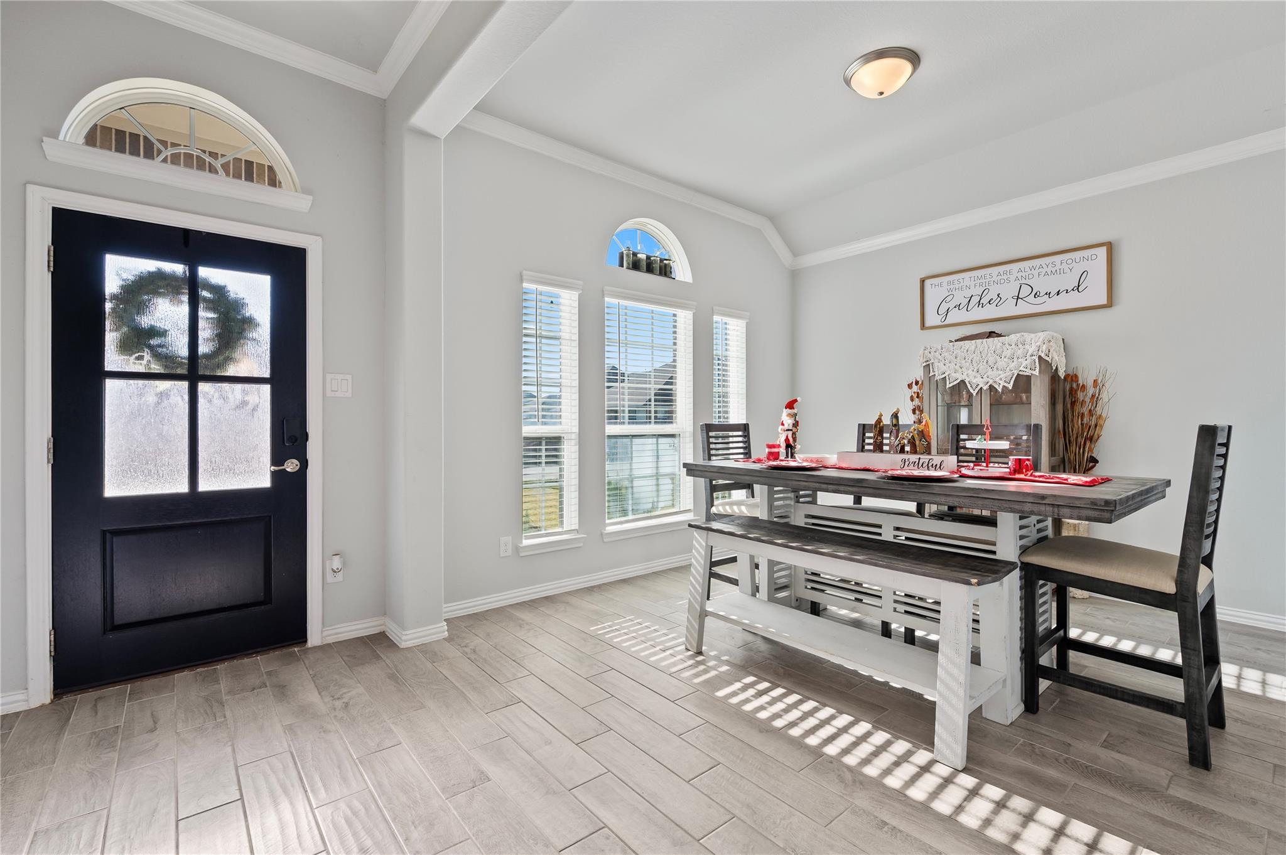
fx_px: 571
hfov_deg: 96.8
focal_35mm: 16
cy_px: 428
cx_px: 643
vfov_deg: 73.7
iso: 100
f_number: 6.3
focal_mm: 16
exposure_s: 1/20
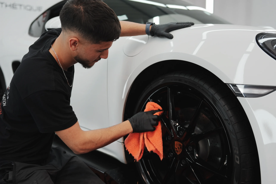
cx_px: 138
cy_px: 92
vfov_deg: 32.6
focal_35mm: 41
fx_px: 314
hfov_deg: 47.4
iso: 640
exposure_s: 1/1000
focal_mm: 41
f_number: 2.8
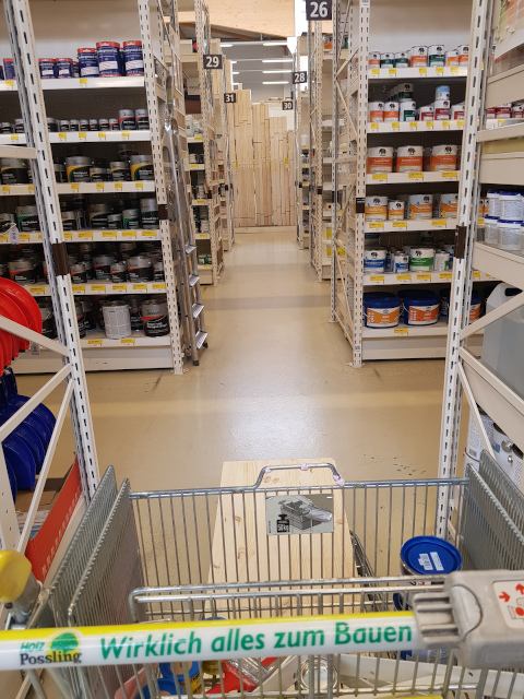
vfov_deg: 67.3
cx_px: 262
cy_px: 350
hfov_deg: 53.1
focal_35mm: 26
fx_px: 525
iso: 100
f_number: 1.7
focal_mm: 4.2
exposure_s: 1/50
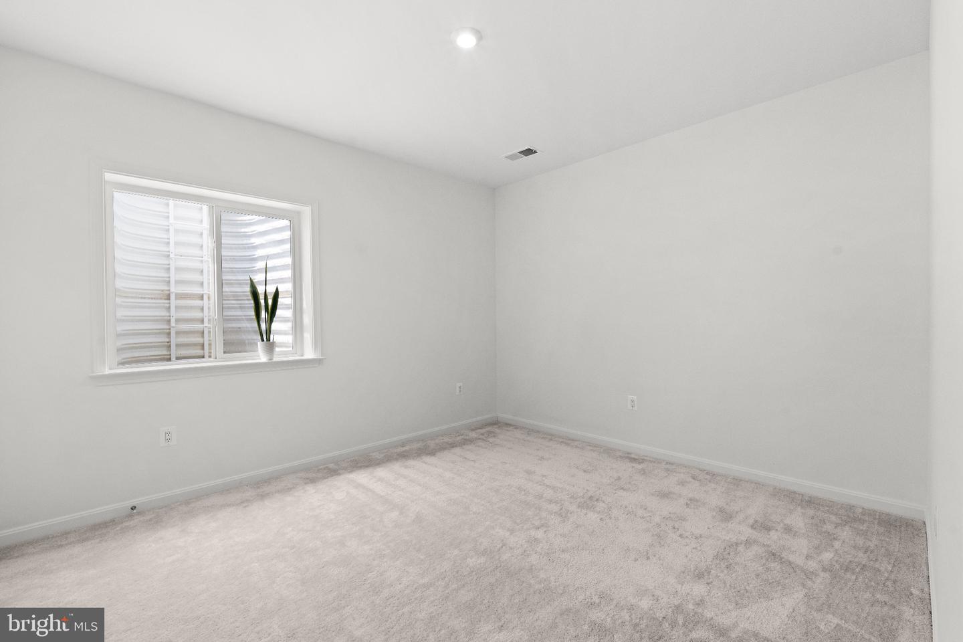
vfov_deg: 72.1
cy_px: 321
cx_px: 482
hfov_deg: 95.0
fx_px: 441
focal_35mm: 16
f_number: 9
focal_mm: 16.5
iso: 1000
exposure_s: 1/20
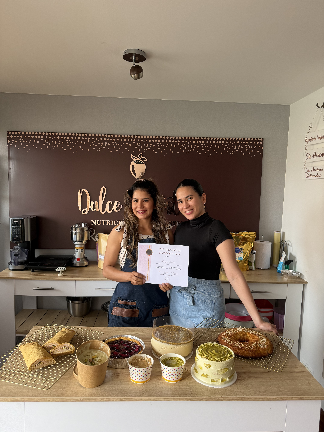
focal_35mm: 24
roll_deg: -1.7
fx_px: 300
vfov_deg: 71.6
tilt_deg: -5.1
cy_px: 216
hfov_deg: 56.8
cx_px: 162
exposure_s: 1/90
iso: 200
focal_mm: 6.76
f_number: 1.78
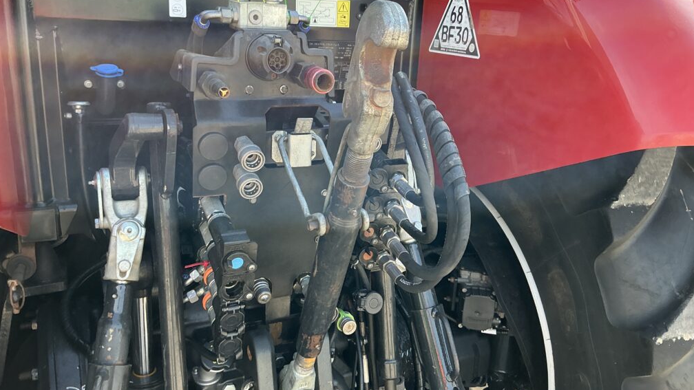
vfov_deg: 37.7
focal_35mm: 31
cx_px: 348
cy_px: 178
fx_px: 570
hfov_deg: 62.6
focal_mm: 3
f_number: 1.8
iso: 25
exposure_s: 1/122
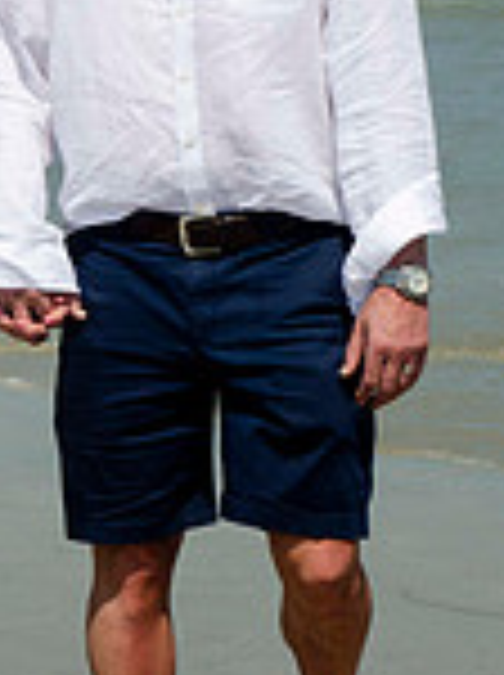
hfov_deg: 7.8
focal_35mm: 190
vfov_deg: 10.4
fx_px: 3699
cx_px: 18
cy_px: 243
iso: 100
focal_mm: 44
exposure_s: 1/250
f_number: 10
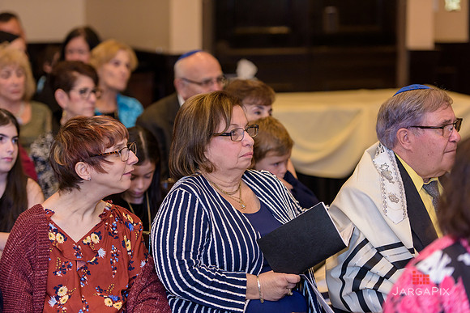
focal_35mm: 116
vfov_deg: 11.8
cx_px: 235
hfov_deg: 17.6
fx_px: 1515
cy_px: 156
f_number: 3.2
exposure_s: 1/125
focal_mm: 116
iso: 1600
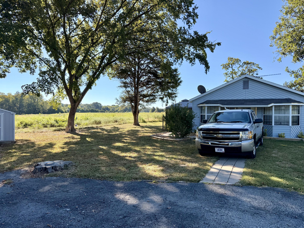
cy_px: 114
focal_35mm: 24
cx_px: 152
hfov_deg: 71.6
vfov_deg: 56.8
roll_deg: +0.3
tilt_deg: -1.4
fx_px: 211
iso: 100
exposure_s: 1/2370
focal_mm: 6.76
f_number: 1.78
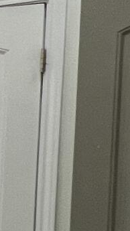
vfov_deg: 17.2
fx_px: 754
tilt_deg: -2.5
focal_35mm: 123
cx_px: -522
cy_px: 212
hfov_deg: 6.2
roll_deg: -1.1
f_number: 1.8
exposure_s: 1/120
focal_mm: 1.57
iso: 80
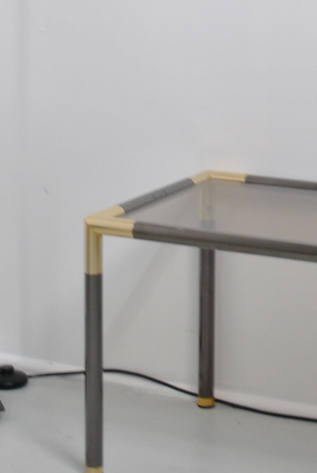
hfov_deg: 10.1
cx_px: 130
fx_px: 1785
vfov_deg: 14.9
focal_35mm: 136
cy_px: 23
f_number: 4.5
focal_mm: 29
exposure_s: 1/40
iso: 200
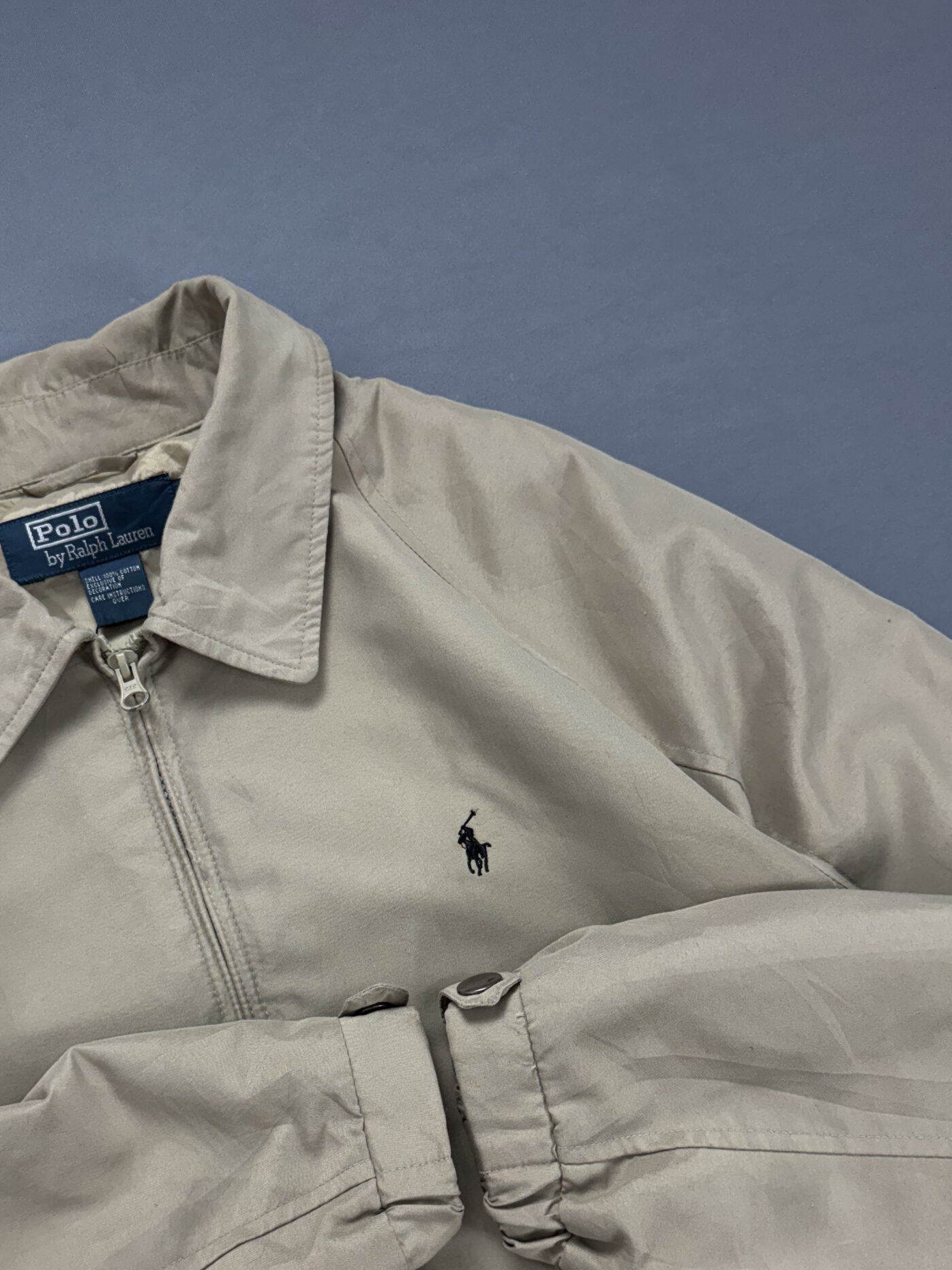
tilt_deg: -81.9
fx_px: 1210
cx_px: 376
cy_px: 871
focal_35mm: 33
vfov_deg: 54.0
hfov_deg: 42.7
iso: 160
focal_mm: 6.76
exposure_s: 1/120
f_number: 1.78
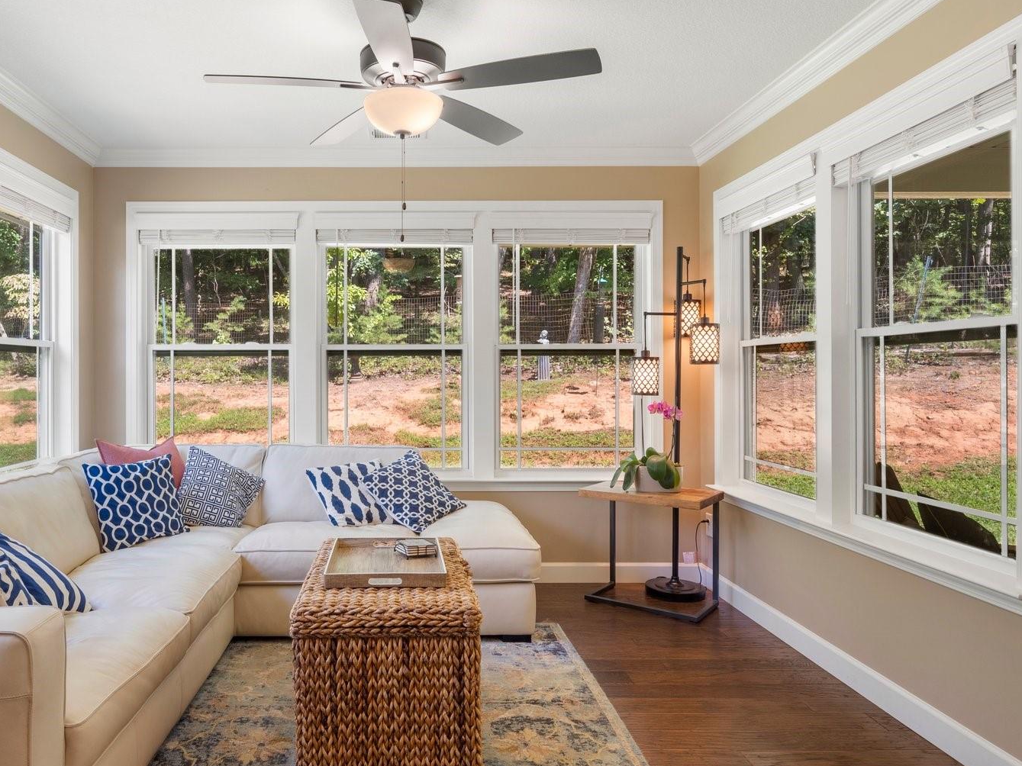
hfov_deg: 68.6
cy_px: 407
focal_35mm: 25
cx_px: 401
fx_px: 738
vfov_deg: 54.8
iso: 400
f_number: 11
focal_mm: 17
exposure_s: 1/6
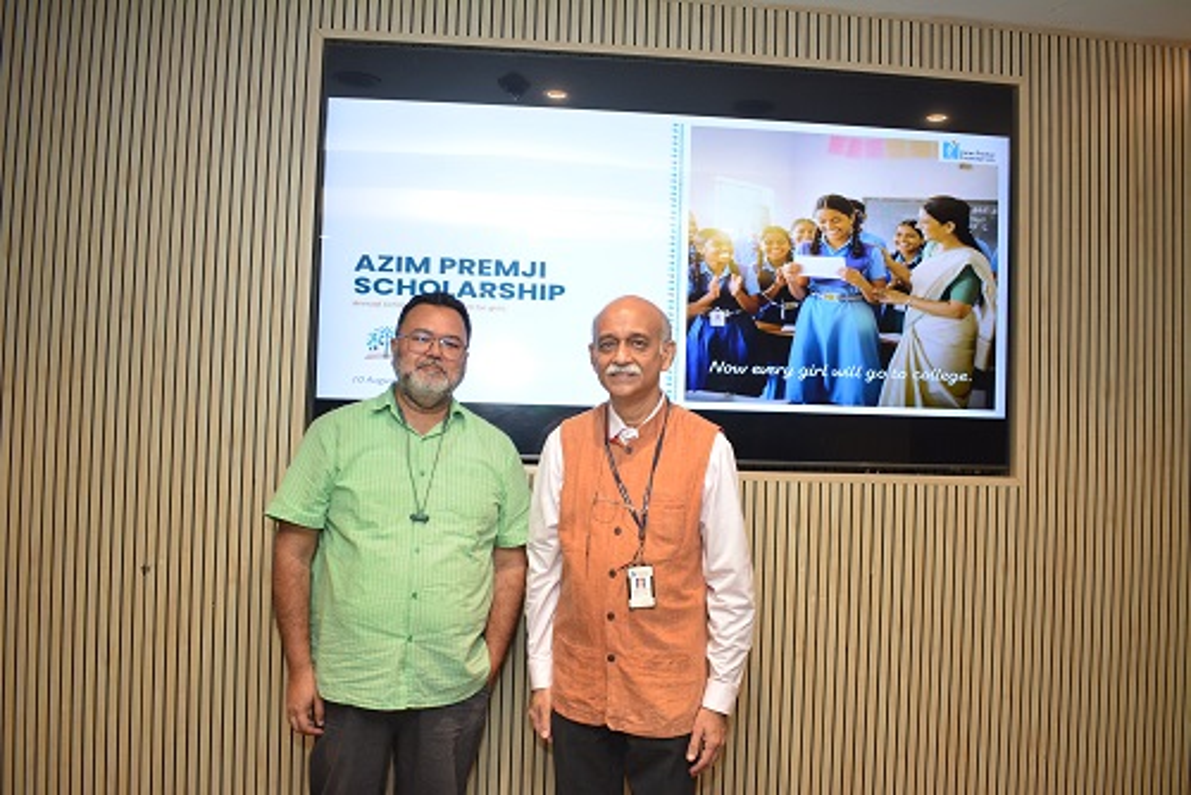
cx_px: 596
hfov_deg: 61.9
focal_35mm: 30
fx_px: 993
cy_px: 398
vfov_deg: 43.7
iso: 1000
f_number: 3.8
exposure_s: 1/160
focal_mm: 20
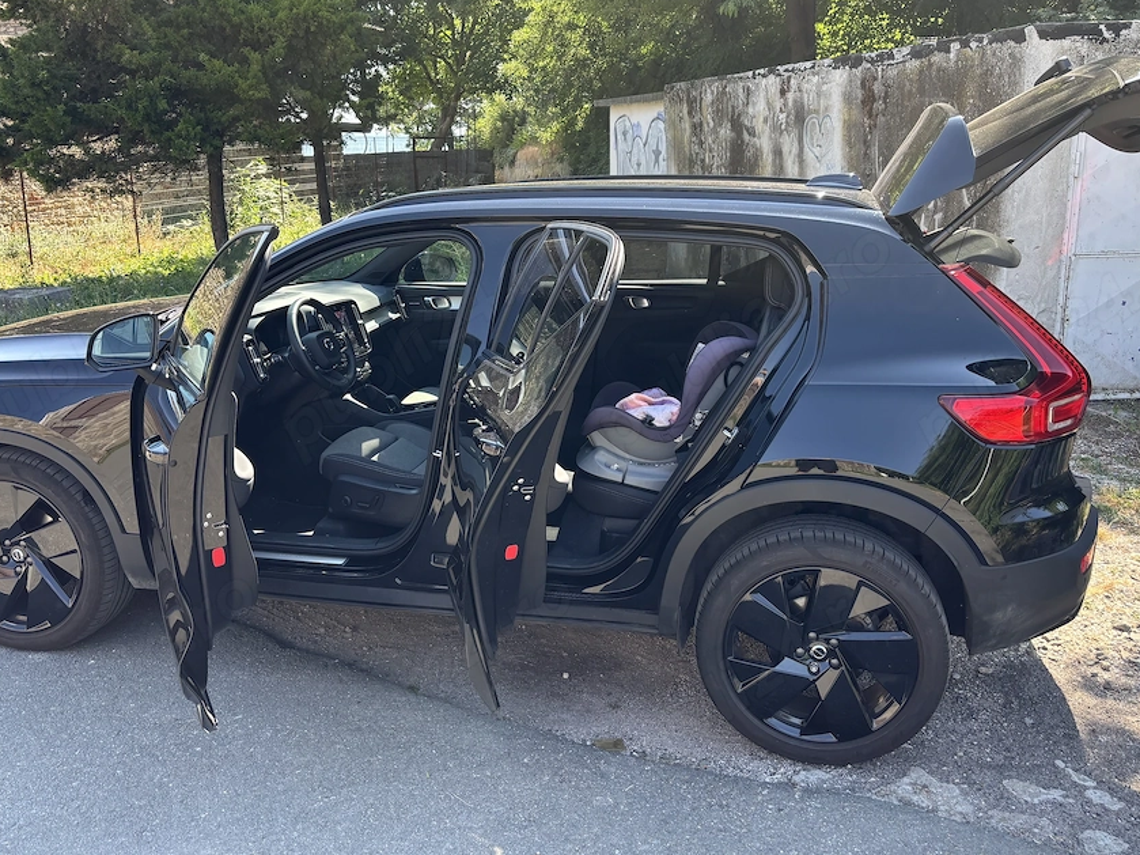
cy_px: 364
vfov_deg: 45.3
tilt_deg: -12.9
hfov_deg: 58.4
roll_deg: +0.2
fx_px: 1021
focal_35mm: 31
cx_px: 584
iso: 50
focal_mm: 5.96
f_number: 1.6
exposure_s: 1/300
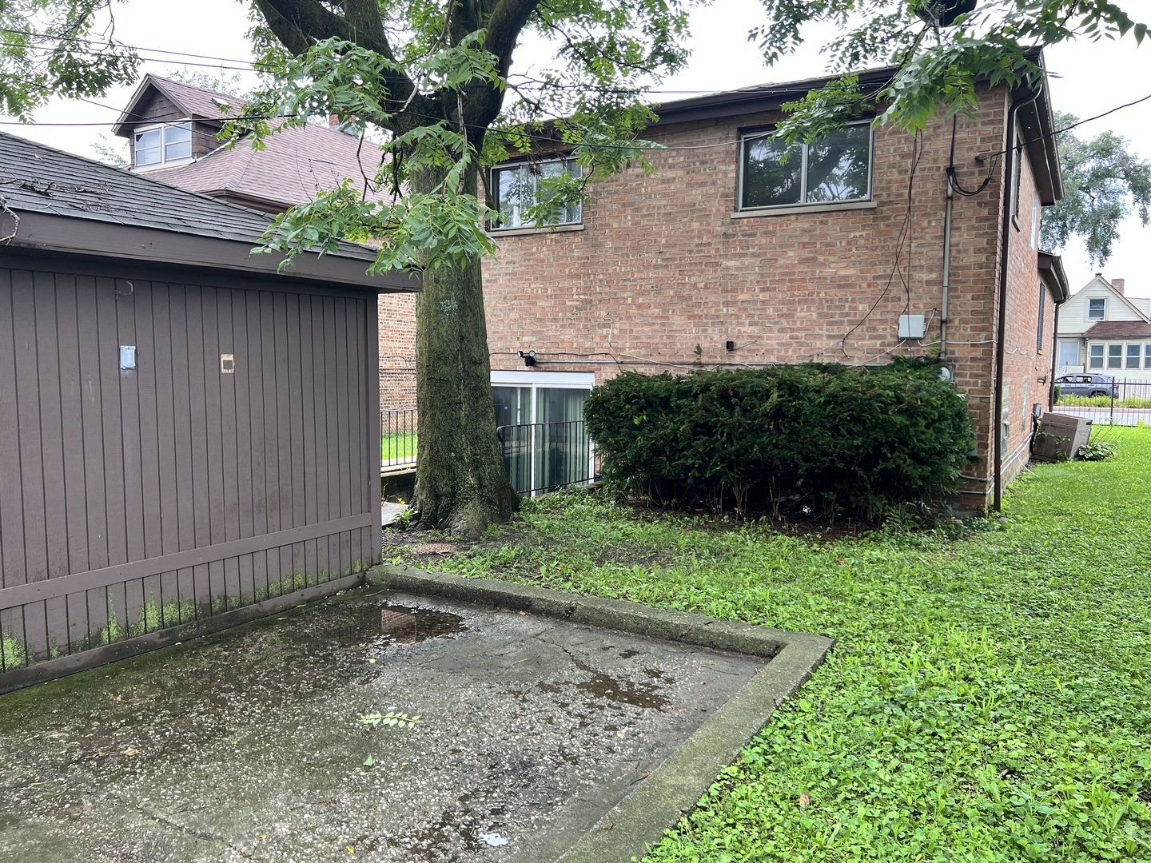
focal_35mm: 26
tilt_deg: -3.7
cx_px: 576
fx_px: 865
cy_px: 432
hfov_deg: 67.3
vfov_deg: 53.1
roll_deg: -0.9
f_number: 1.5
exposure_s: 1/380
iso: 50
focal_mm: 5.7
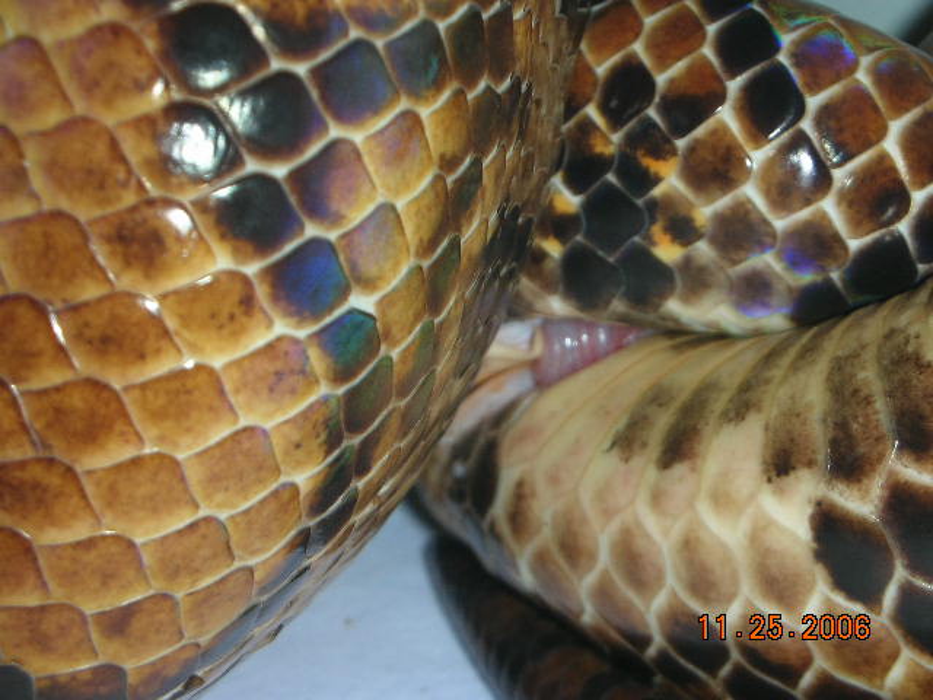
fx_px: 2830
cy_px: 350
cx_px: 466
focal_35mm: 105
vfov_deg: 14.1
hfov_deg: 18.7
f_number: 15.1
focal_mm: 17.4
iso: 50
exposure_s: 1/120
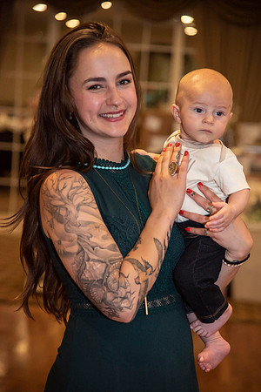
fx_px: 1196
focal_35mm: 110
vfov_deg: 18.6
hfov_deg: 12.5
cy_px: 196
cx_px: 130
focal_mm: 110
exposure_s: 1/200
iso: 640
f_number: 4
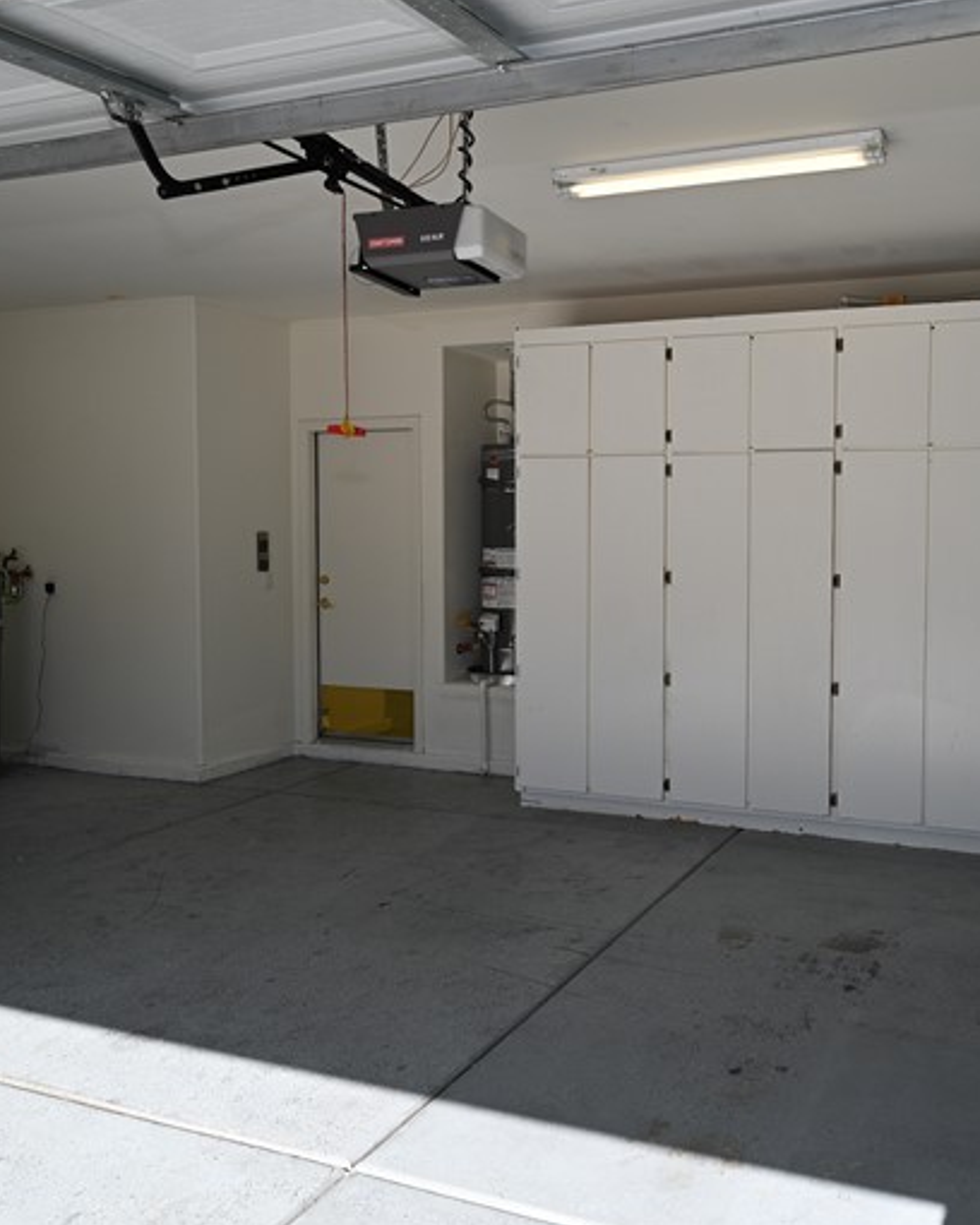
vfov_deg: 62.1
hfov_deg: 49.4
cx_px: 737
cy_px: 569
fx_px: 1015
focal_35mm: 28
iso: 125
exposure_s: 1/125
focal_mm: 14
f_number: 5.6
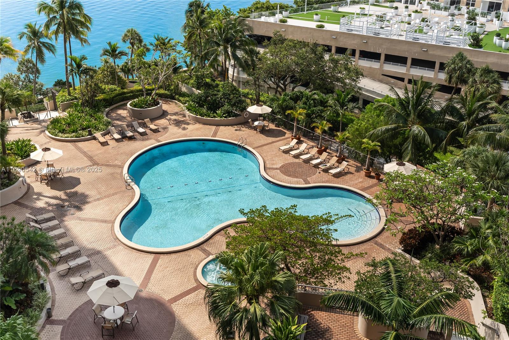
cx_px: 254
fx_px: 495
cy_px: 170
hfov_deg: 54.4
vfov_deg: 37.9
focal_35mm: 35
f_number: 11
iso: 100
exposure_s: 1/125
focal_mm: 35
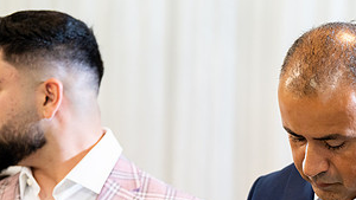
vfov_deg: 5.7
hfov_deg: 10.1
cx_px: 303
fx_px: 2011
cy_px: 227
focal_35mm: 213
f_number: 2.8
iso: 1250
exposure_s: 1/200
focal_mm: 105
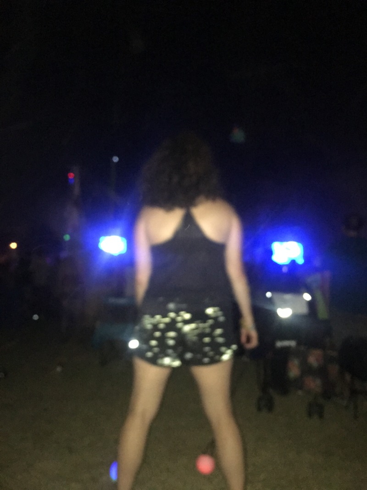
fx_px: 410
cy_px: 245
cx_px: 184
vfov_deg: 61.6
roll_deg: -0.7
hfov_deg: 48.2
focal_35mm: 29
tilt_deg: +4.4
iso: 800
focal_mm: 4.15
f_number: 2.2
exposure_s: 1/16
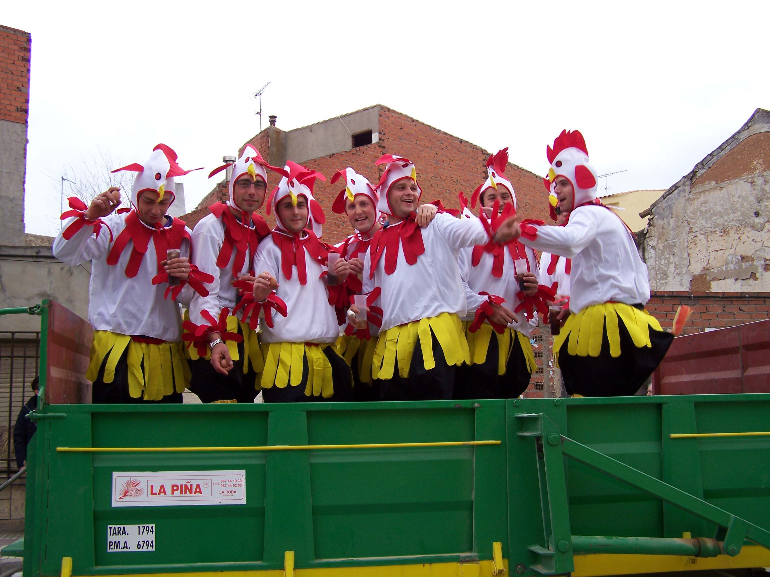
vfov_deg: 37.7
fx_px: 845
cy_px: 288
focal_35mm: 38
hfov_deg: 49.0
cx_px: 385
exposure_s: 1/125
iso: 64
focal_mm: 6.3
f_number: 2.8
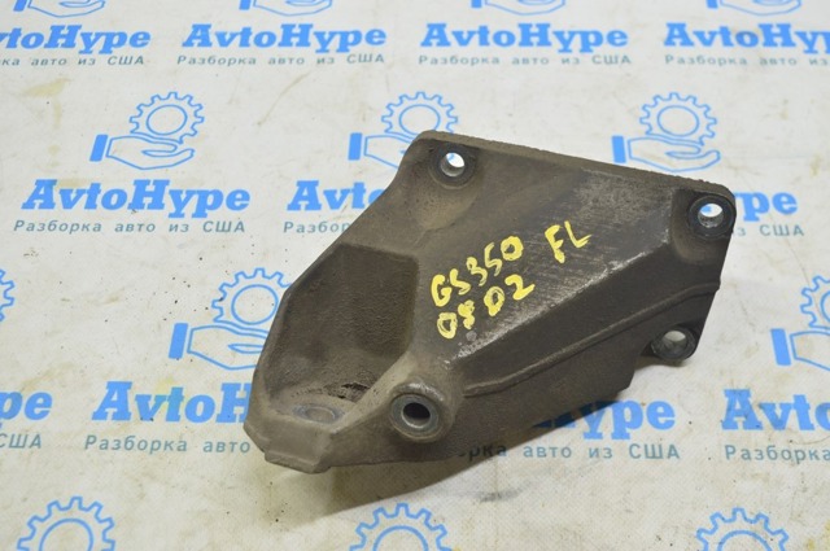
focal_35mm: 40
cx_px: 415
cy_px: 276
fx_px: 933
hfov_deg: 48.0
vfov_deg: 32.9
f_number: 5.6
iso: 400
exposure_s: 1/20
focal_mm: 27
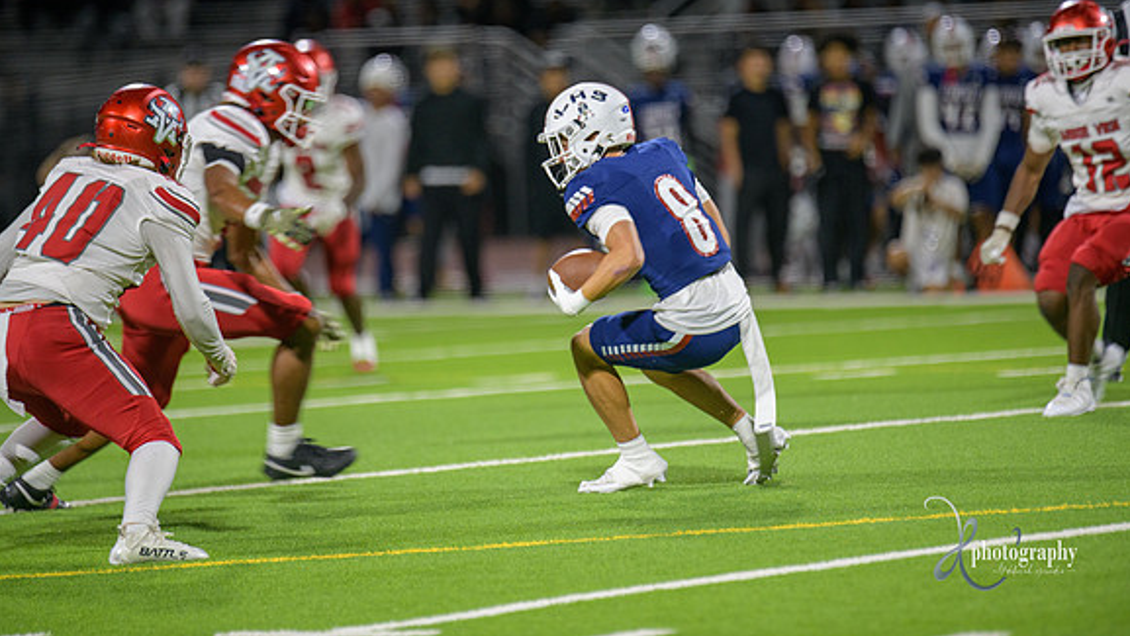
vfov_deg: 3.8
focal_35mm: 316
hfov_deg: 6.8
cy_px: 261
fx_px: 9471
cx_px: 566
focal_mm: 300
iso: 1250
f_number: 2.8
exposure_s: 1/250
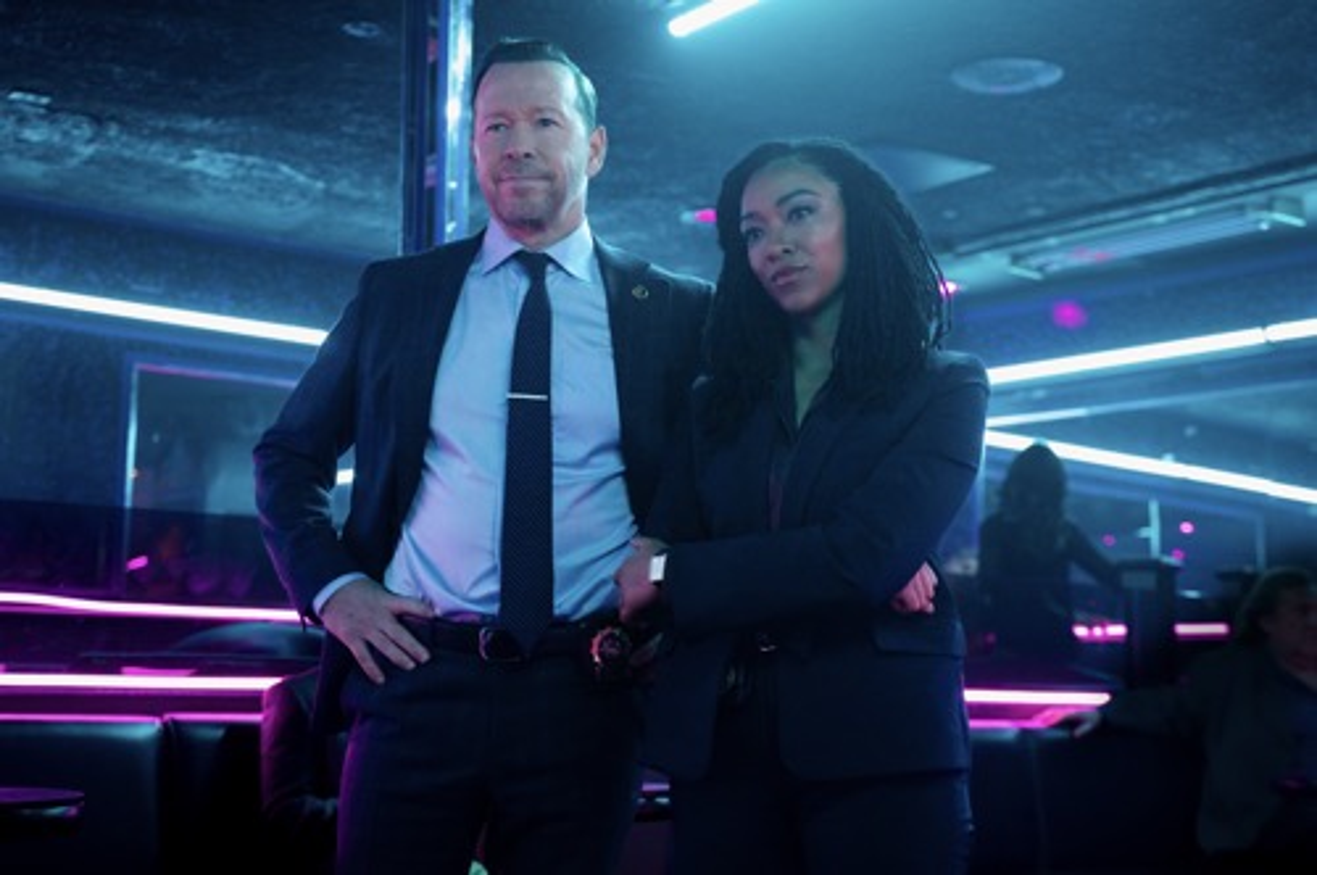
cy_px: 438
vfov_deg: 27.5
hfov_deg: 40.4
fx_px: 1790
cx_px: 658
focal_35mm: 49
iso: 8000
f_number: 3.2
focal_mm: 49
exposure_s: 1/160
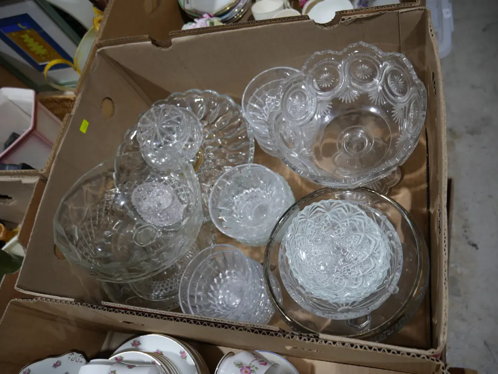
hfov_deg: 59.9
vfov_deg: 46.8
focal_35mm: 30
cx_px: 249
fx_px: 432
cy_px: 187
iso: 200
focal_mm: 15
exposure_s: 1/125
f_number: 3.6
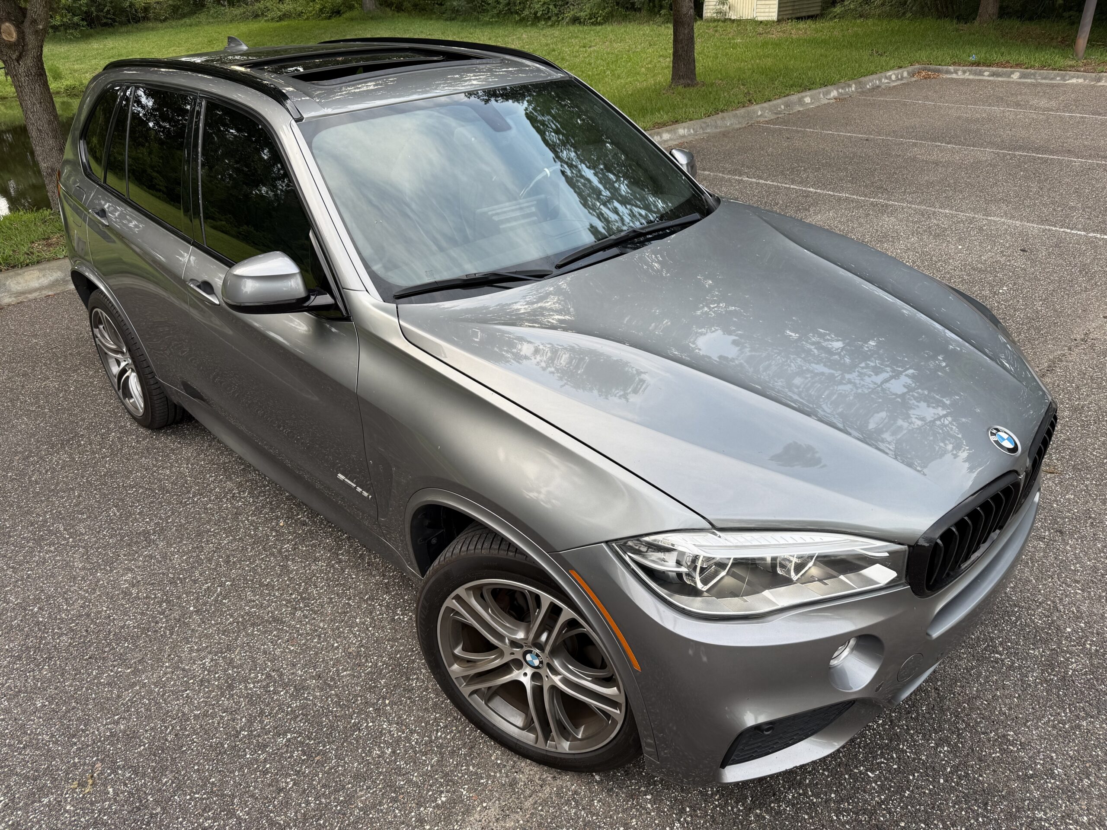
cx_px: 554
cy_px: 415
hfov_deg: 71.6
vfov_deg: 56.8
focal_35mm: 24
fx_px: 768
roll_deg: +3.1
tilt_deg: -28.9
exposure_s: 1/192
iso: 64
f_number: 1.78
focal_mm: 6.76
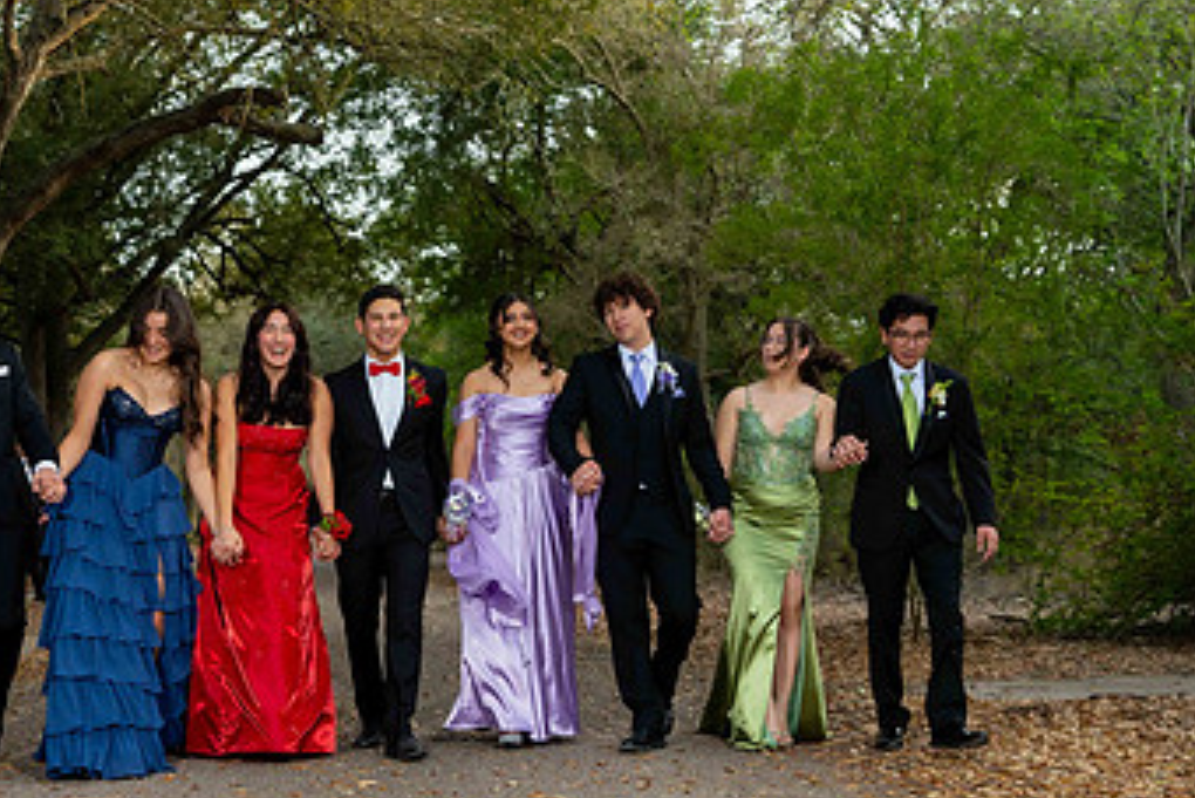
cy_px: 427
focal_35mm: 70
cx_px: 281
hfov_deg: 28.4
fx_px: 2324
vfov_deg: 19.5
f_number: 3.2
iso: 250
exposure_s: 1/200
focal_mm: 41
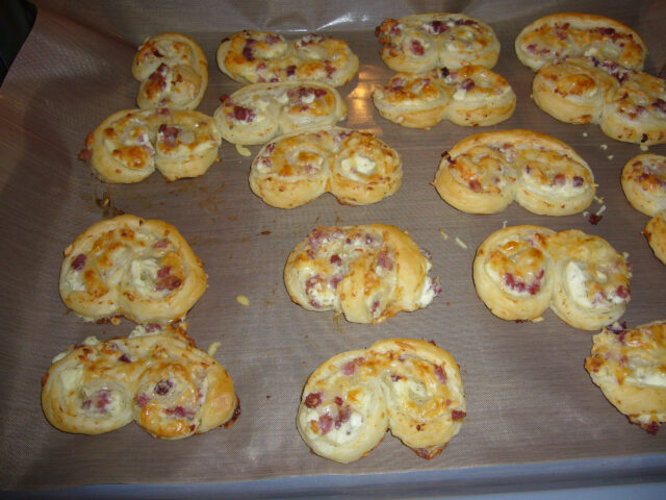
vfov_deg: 40.7
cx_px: 333
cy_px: 250
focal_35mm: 35
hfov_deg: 52.6
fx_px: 673
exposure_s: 1/60
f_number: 2.8
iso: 100
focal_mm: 5.8
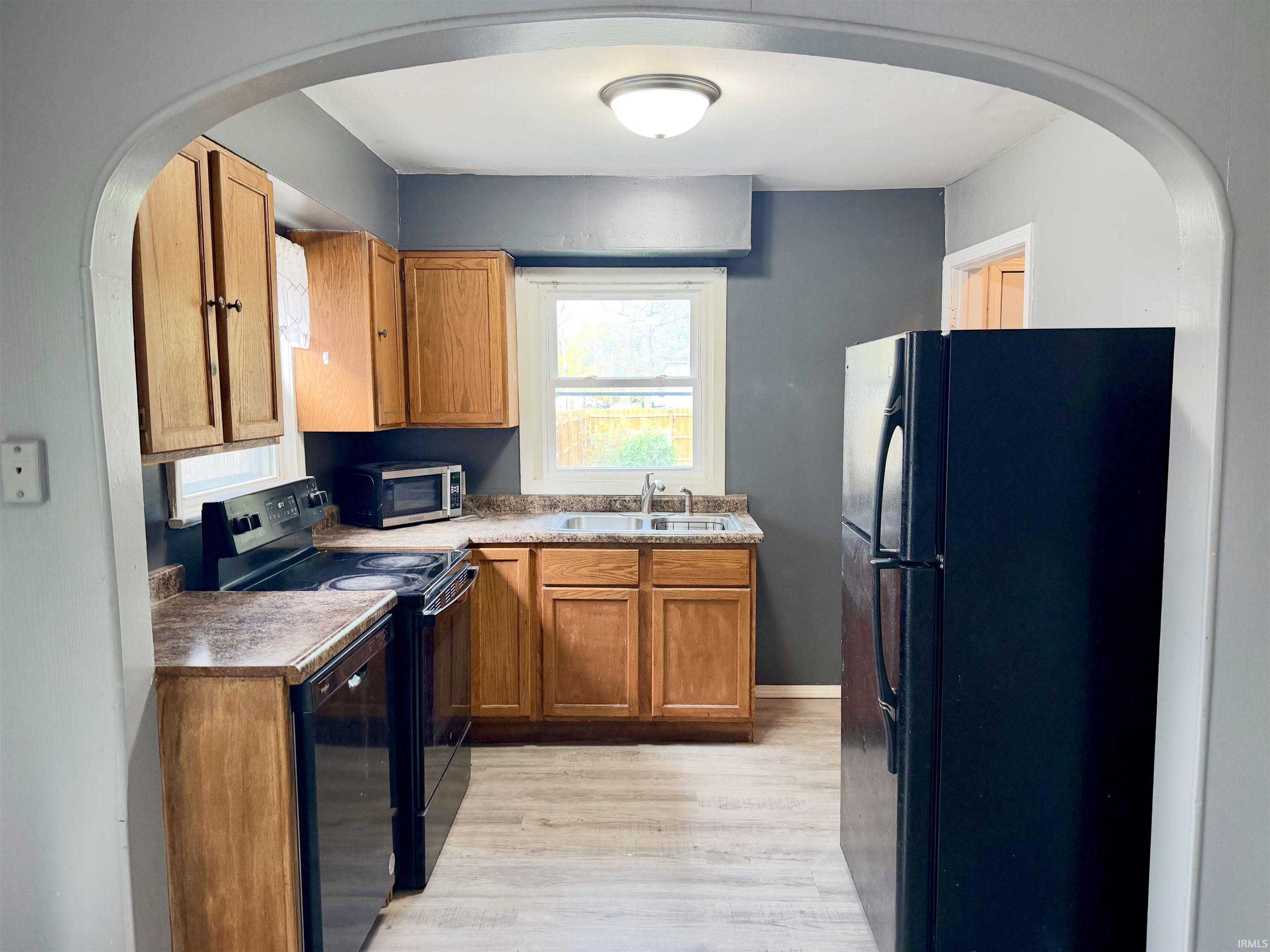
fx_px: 881
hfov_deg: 71.6
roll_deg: +0.3
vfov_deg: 56.8
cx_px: 635
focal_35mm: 24
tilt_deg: -5.9
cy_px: 476
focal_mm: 6.76
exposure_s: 1/60
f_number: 1.78
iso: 200
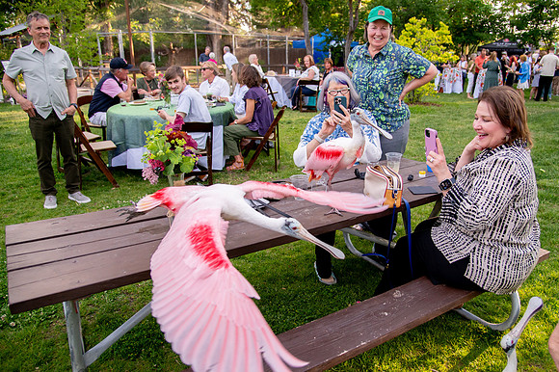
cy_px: 198
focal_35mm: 28
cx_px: 315
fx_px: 435
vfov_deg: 46.2
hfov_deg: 65.2
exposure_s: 1/1250
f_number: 4
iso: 1000
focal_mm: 24
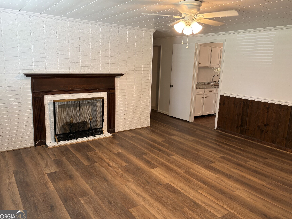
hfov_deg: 65.3
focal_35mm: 27
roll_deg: -0.7
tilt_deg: -11.6
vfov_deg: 51.4
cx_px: 144
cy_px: 108
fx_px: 228
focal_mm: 5.96
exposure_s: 1/60
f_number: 1.6
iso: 160
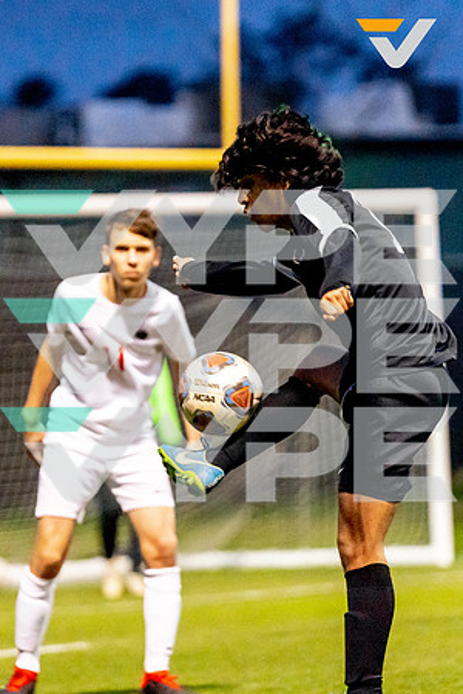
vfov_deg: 6.6
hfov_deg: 4.4
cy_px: 348
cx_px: 215
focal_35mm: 312
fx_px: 6028
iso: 6400
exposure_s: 1/1250
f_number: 2.8
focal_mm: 200
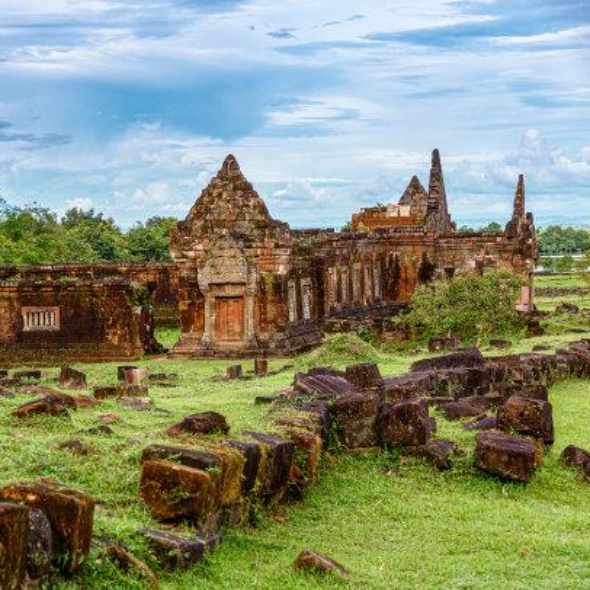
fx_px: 1928
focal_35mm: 100
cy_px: 294
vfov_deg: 17.4
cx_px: 169
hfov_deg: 17.3
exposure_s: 1/125
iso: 100
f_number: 9
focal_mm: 78
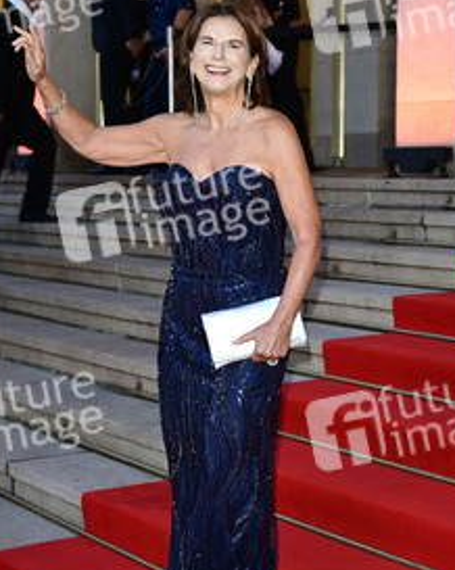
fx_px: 1112
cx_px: 223
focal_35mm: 66
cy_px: 317
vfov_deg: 28.7
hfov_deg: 23.1
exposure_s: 1/250
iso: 4000
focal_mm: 48
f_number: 4
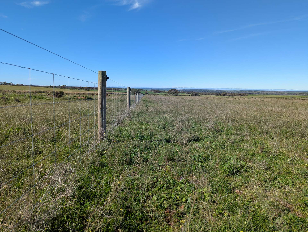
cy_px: 116
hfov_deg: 71.5
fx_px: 214
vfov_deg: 56.9
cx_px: 154
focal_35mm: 24
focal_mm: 6.81
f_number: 1.85
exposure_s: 1/2137
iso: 46
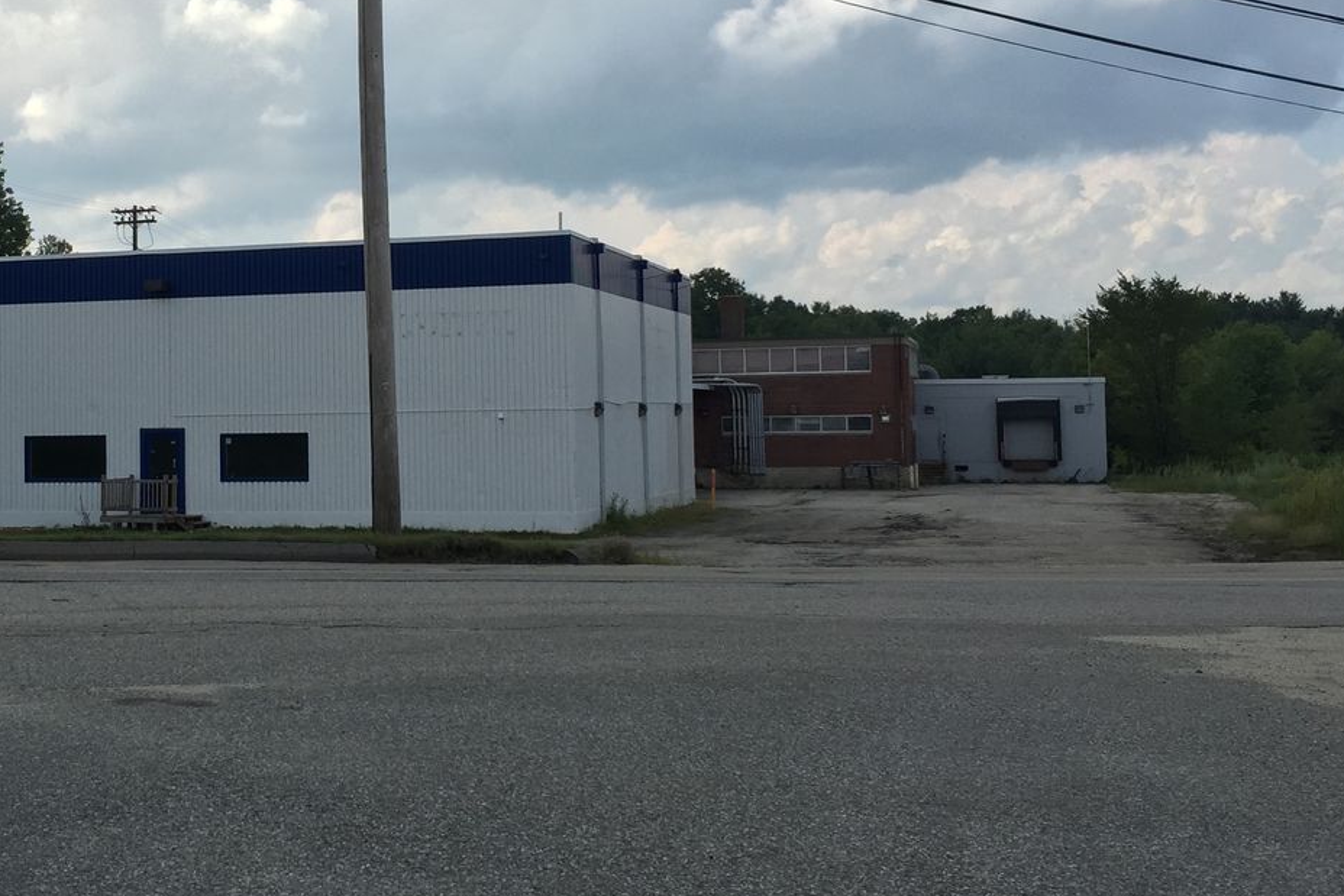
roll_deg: -1.2
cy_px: 349
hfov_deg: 37.2
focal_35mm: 52
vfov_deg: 25.9
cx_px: 322
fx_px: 1942
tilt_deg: +3.6
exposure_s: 1/2326
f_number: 2.2
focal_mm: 4.15
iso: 32
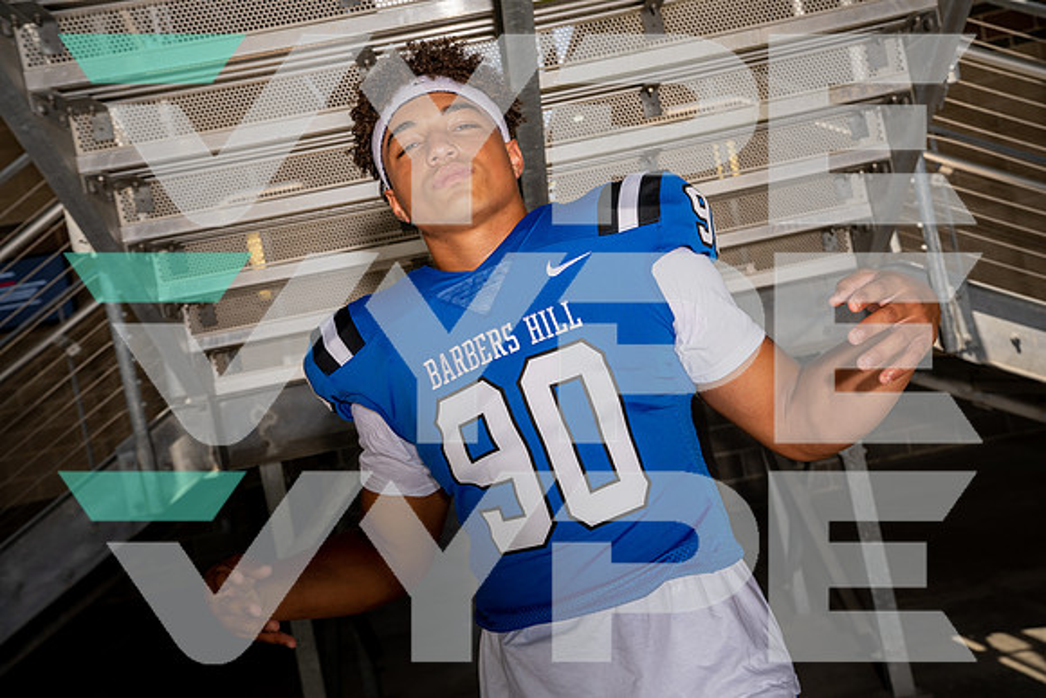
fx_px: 1337
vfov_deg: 29.3
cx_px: 523
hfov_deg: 42.7
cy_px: 349
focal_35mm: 46
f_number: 7.1
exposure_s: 1/250
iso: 100
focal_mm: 46
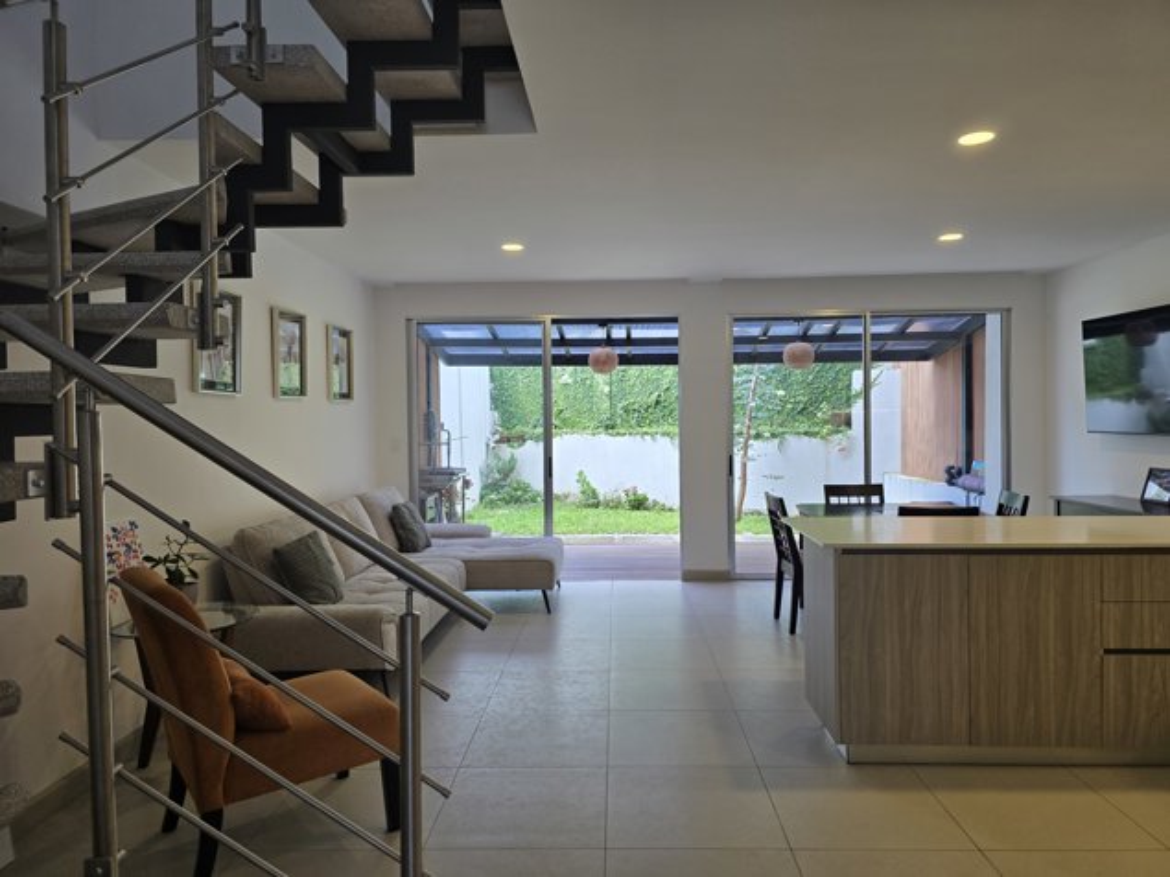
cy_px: 438
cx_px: 585
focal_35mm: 23
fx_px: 777
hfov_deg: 73.9
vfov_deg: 58.9
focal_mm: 6.3
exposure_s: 1/180
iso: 80
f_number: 1.7
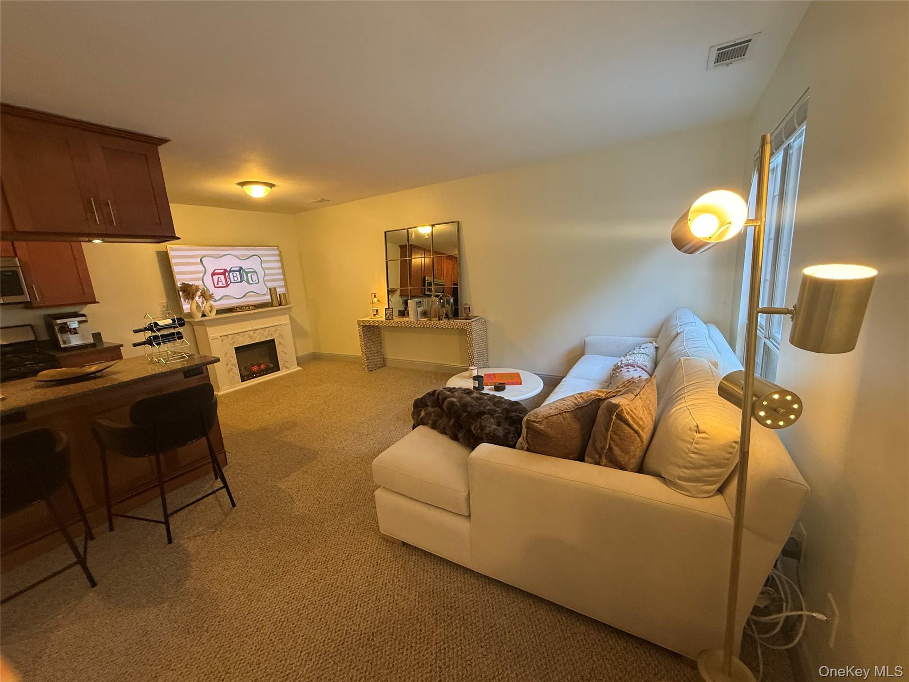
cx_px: 454
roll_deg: +3.8
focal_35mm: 14
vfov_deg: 85.7
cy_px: 341
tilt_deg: -10.9
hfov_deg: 102.1
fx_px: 368
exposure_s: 1/60
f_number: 2.2
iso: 320
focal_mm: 2.22
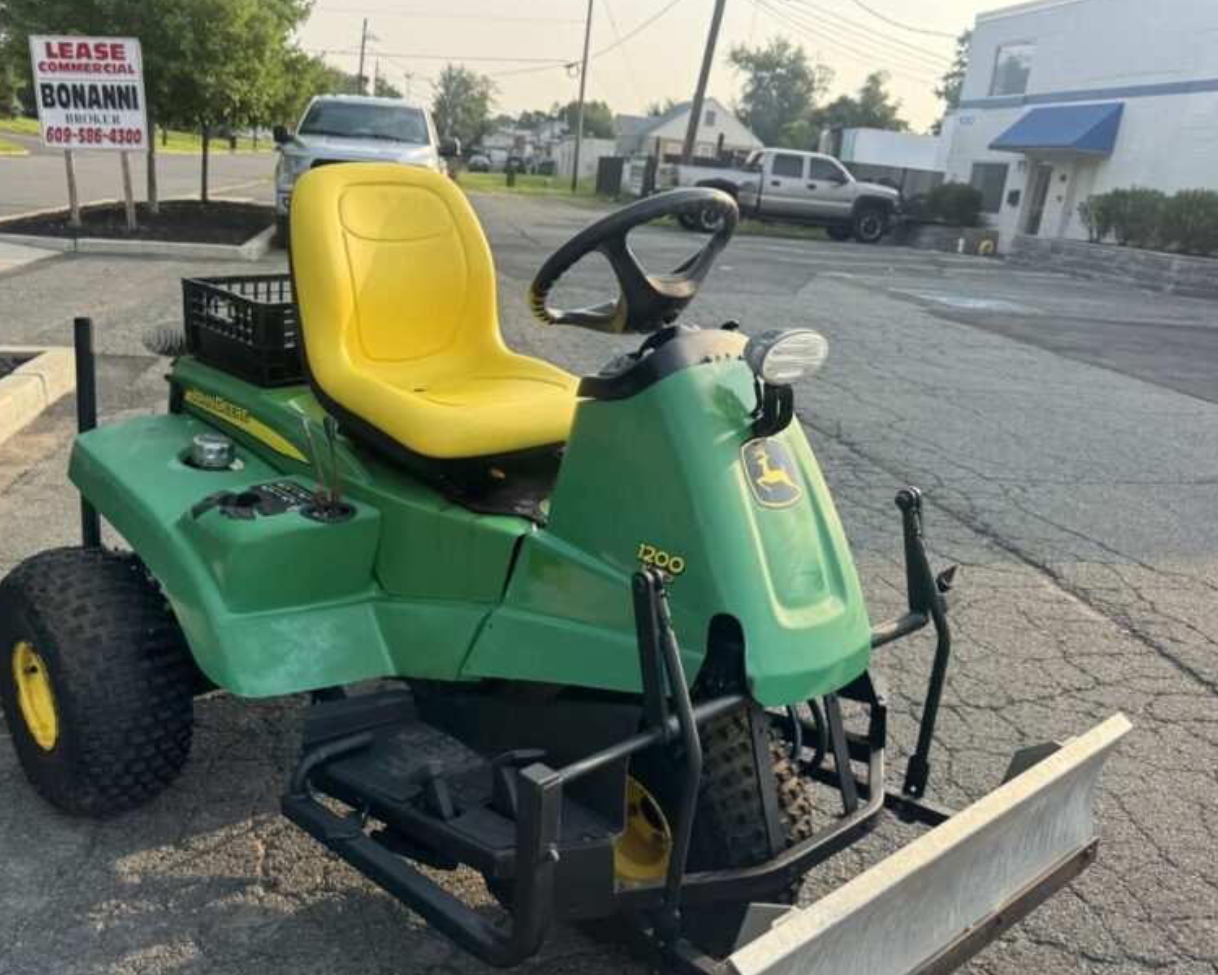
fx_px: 1154
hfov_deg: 55.5
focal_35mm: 32
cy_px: 590
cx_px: 531
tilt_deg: -20.8
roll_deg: -4.7
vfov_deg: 45.5
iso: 80
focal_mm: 6.76
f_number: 1.78
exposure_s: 1/1151
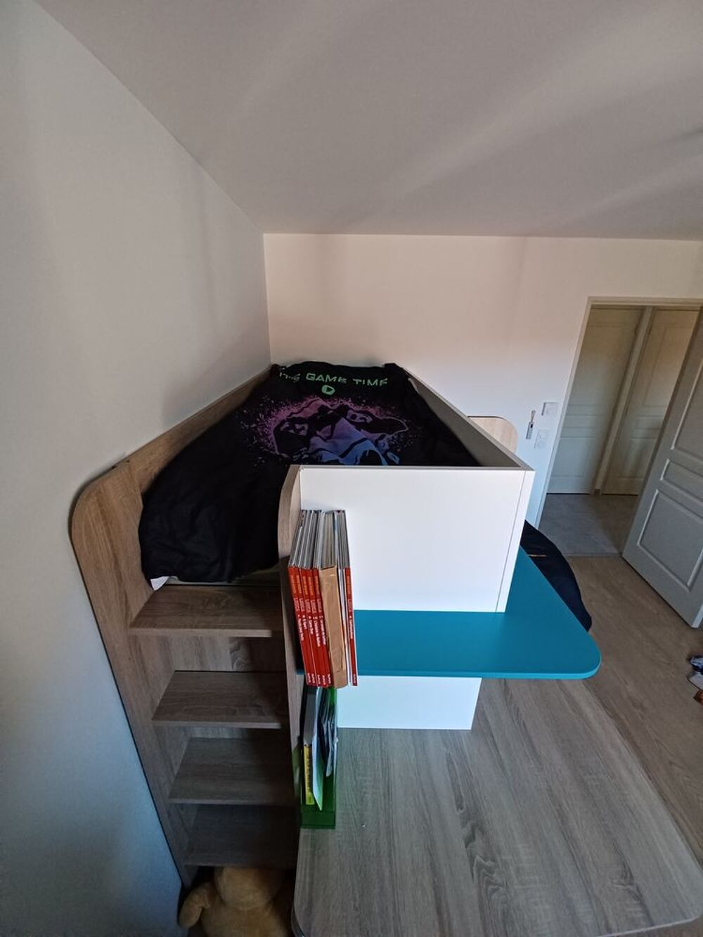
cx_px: 352
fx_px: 352
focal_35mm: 13
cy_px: 468
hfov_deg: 89.9
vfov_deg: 106.2
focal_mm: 1.42
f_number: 2.2
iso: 160
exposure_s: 1/50
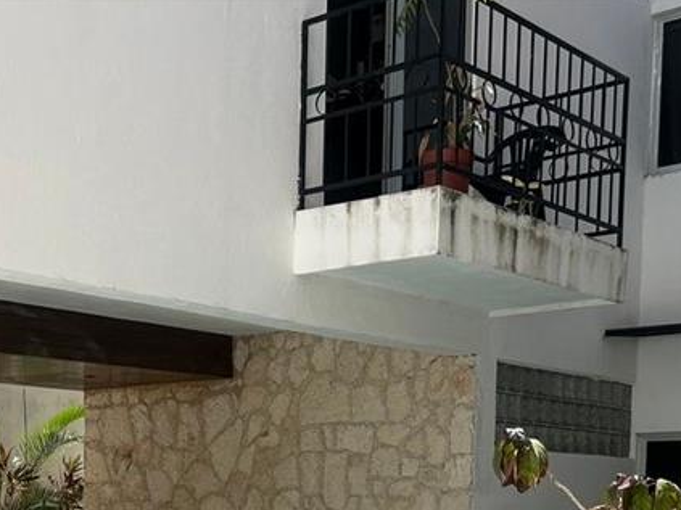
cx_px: 224
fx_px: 1239
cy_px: 613
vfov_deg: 21.6
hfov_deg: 30.5
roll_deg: +0.4
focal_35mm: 63
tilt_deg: -5.2
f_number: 1.5
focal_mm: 5.7
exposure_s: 1/3571
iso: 50
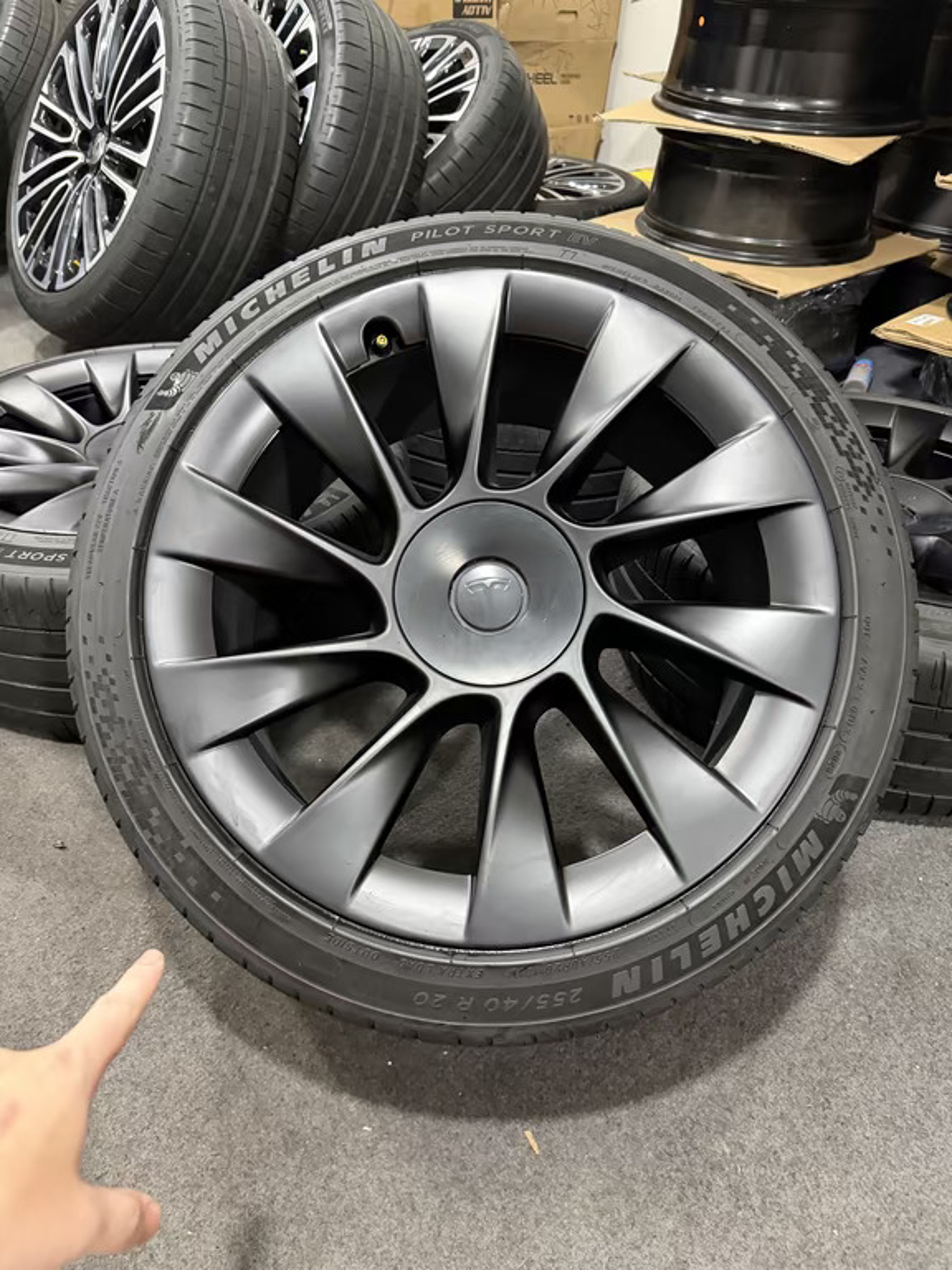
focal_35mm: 24
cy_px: 635
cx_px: 476
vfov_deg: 71.6
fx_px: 880
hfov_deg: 56.8
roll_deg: -2.0
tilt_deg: -36.5
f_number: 1.78
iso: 800
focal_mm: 6.76
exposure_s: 1/50
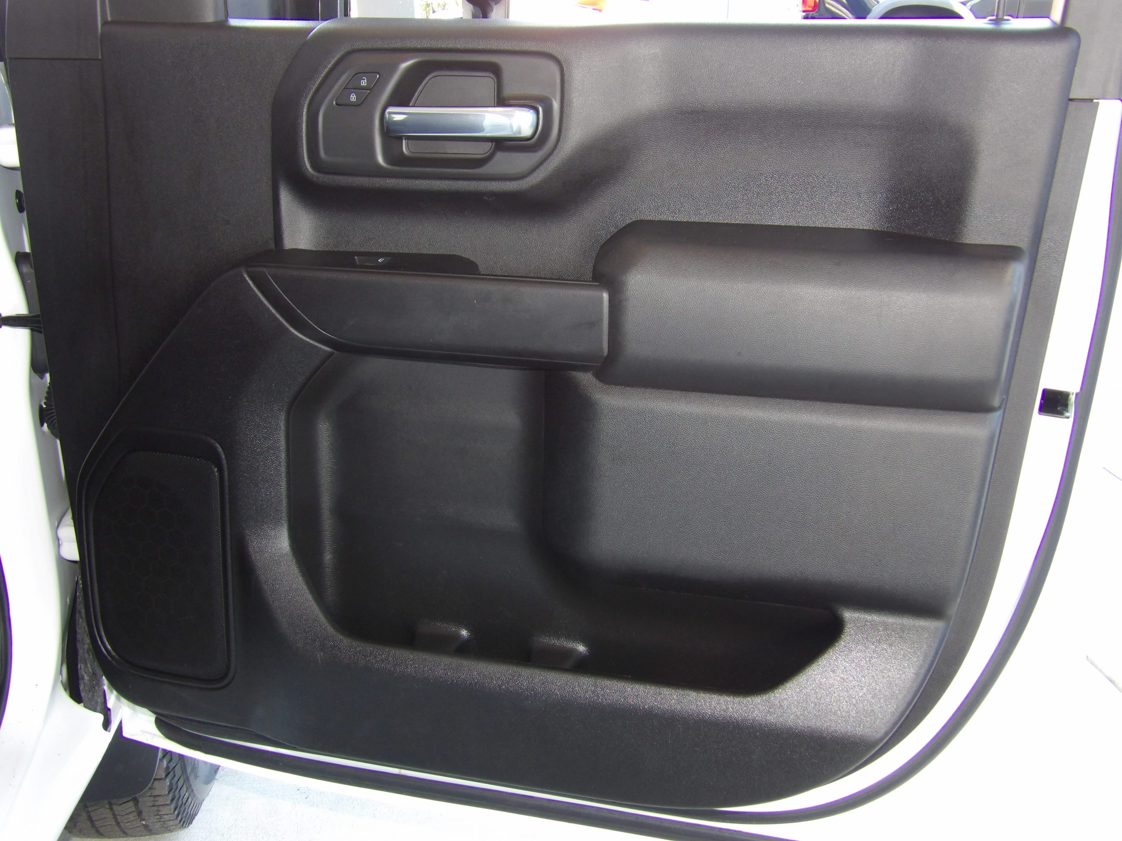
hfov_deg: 47.9
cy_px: 420
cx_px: 561
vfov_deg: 36.8
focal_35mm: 39
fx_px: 1264
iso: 200
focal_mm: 7
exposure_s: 1/32
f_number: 3.7
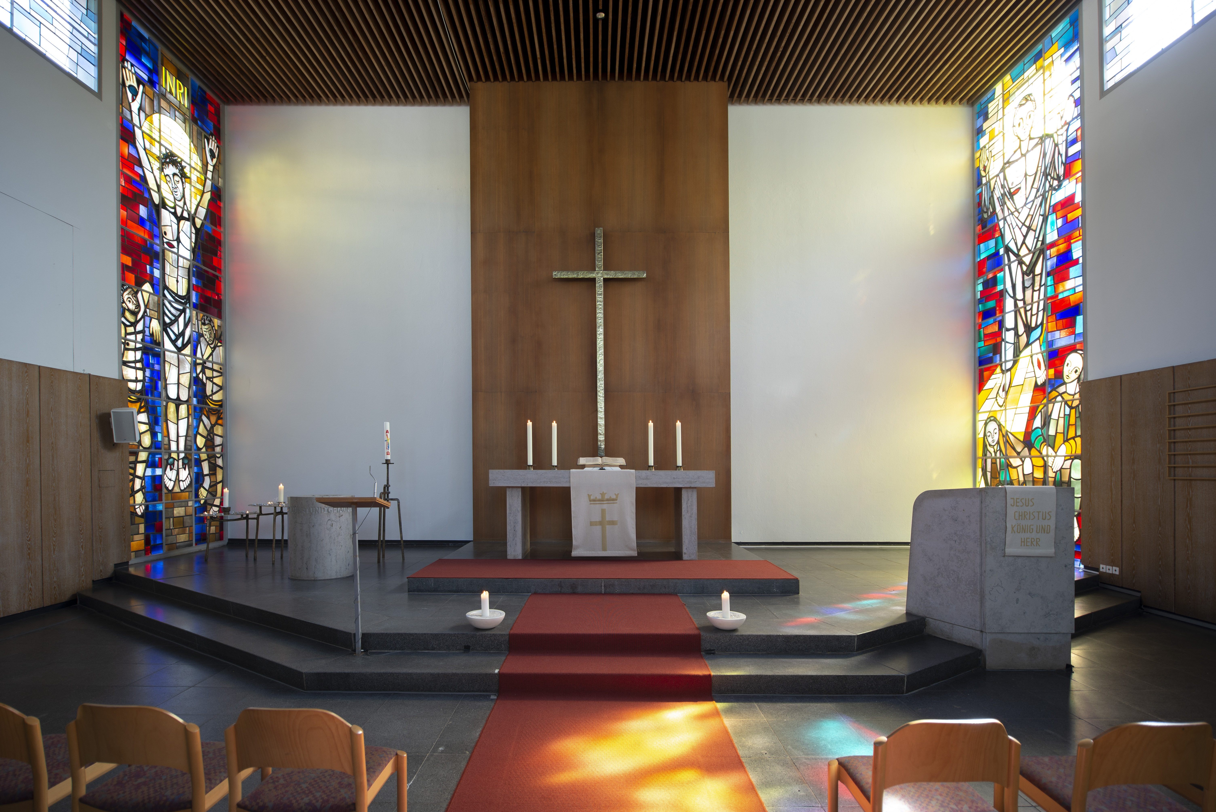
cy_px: 406
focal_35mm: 18
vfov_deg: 67.4
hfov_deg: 90.0
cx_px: 608
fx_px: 608
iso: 100
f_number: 2.8
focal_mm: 18
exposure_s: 1/15
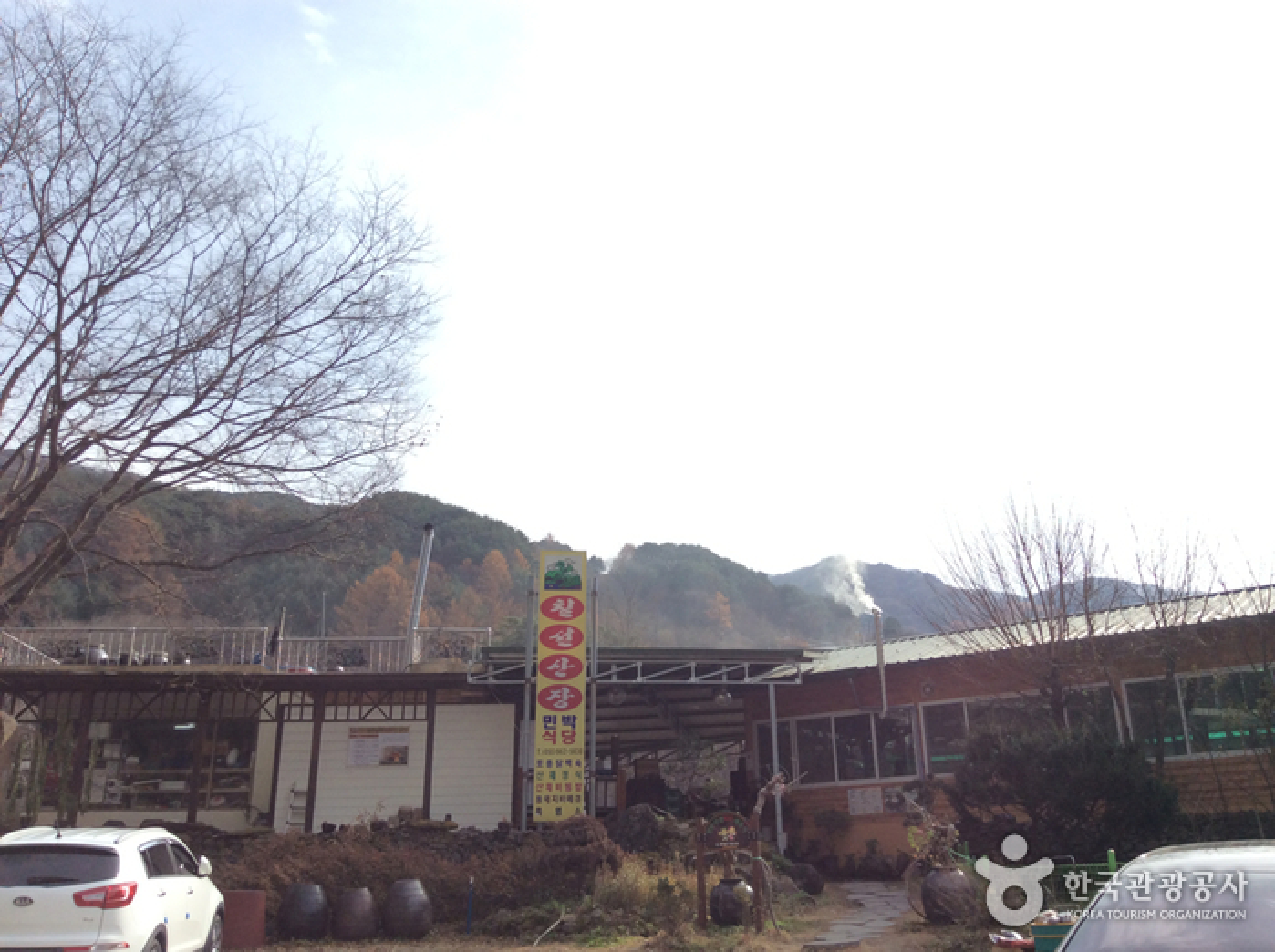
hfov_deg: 55.4
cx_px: 638
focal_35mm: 33
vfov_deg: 42.8
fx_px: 1214
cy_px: 476
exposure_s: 1/986
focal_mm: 3.3
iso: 32
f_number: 2.4
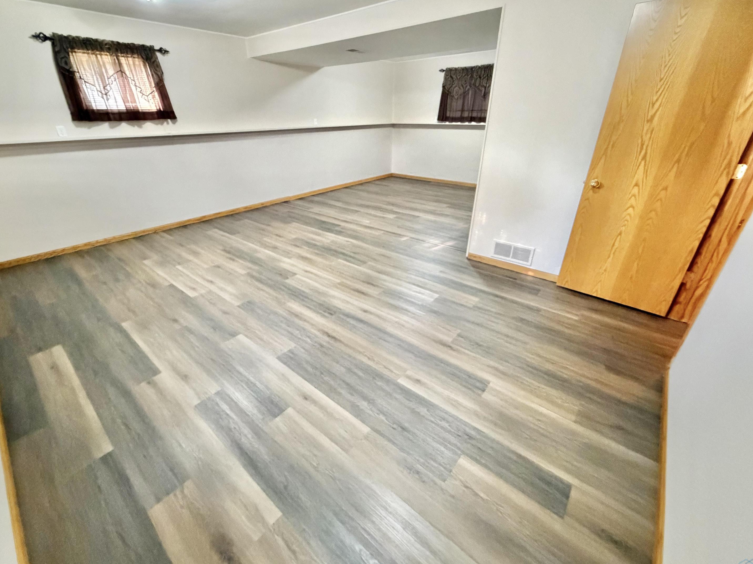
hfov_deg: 98.1
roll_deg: +2.4
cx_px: 362
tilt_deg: -26.7
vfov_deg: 81.7
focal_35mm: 15
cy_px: 270
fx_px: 326
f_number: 2.2
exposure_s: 1/60
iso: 1250
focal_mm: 2.22
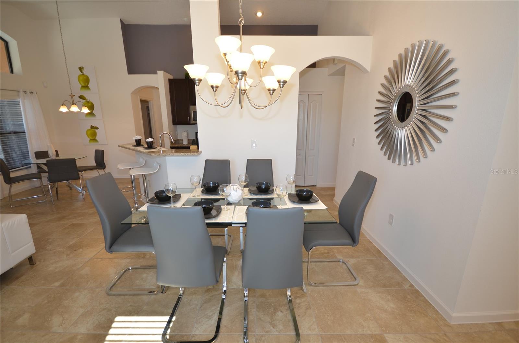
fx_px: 216
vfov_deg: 77.0
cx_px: 260
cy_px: 172
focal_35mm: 15
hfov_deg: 100.5
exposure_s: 1/60
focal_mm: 10
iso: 200
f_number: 4
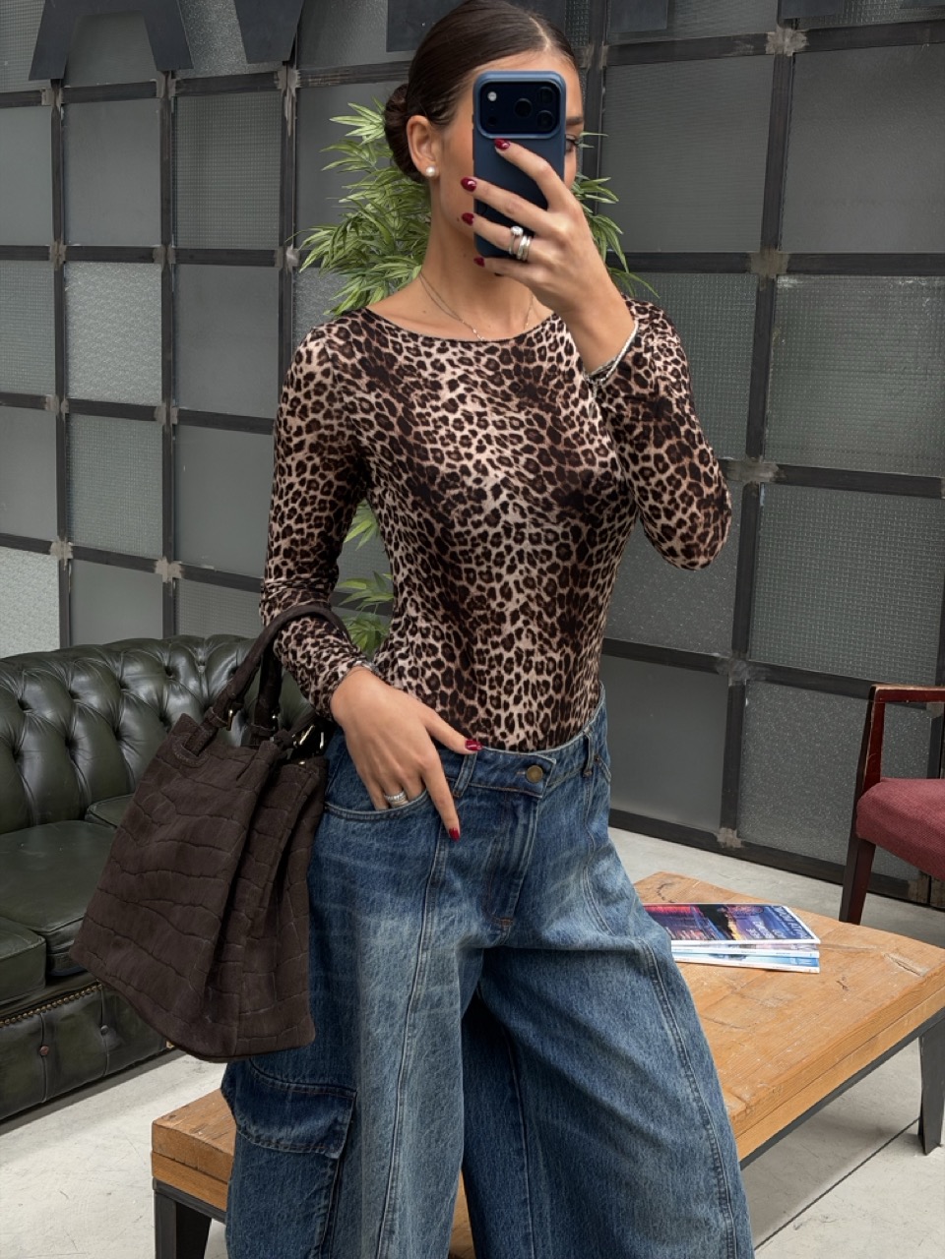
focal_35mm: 48
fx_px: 1747
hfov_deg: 30.3
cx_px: 472
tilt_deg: -22.0
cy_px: 630
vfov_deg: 39.7
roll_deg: -0.7
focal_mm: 6.76
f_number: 1.78
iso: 100
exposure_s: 1/79
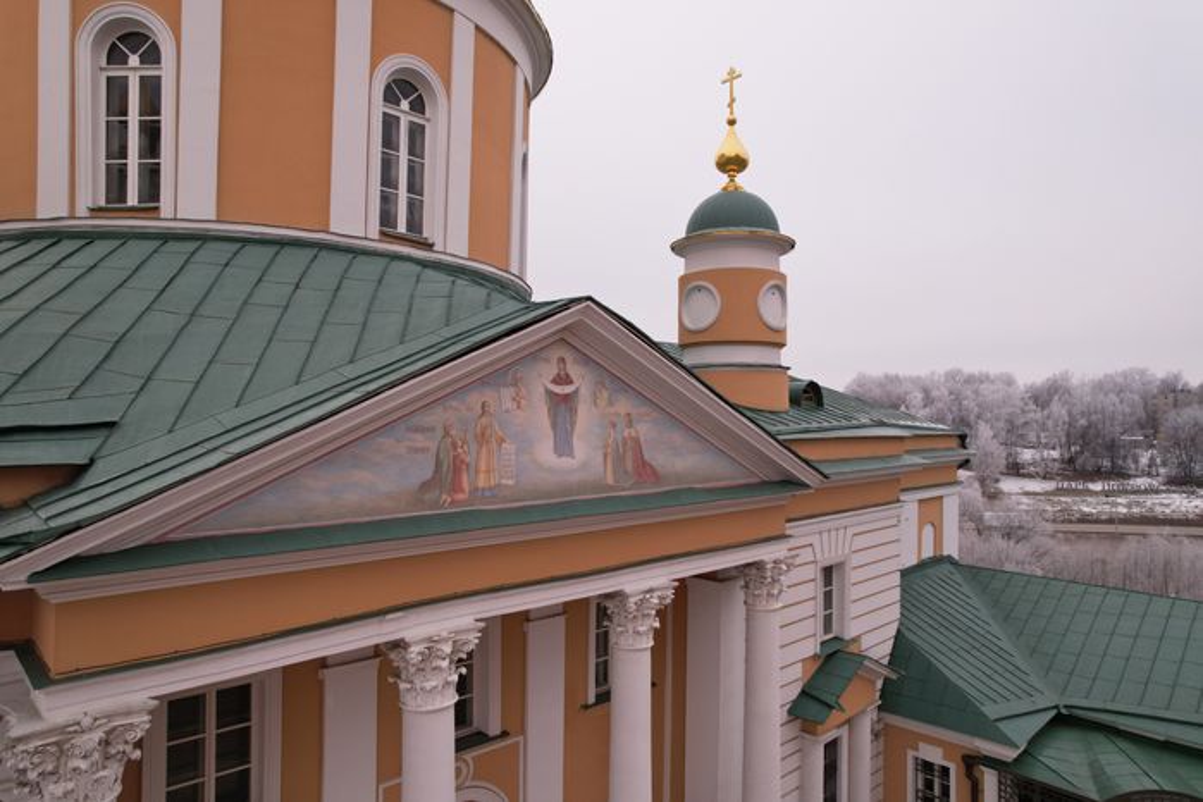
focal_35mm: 22
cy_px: 401
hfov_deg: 78.6
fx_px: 735
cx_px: 602
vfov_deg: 57.2
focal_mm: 8.38
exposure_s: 1/400
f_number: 2.8
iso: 140
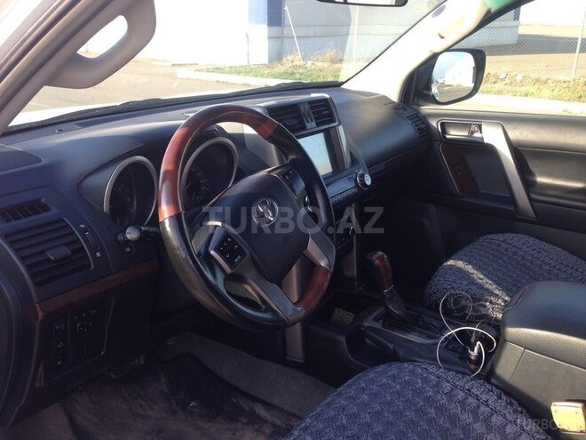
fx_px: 559
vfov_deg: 42.9
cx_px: 293
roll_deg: -0.3
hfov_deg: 55.4
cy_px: 220
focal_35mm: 33
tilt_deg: -19.4
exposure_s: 1/168
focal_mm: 4.12
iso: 50
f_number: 2.4
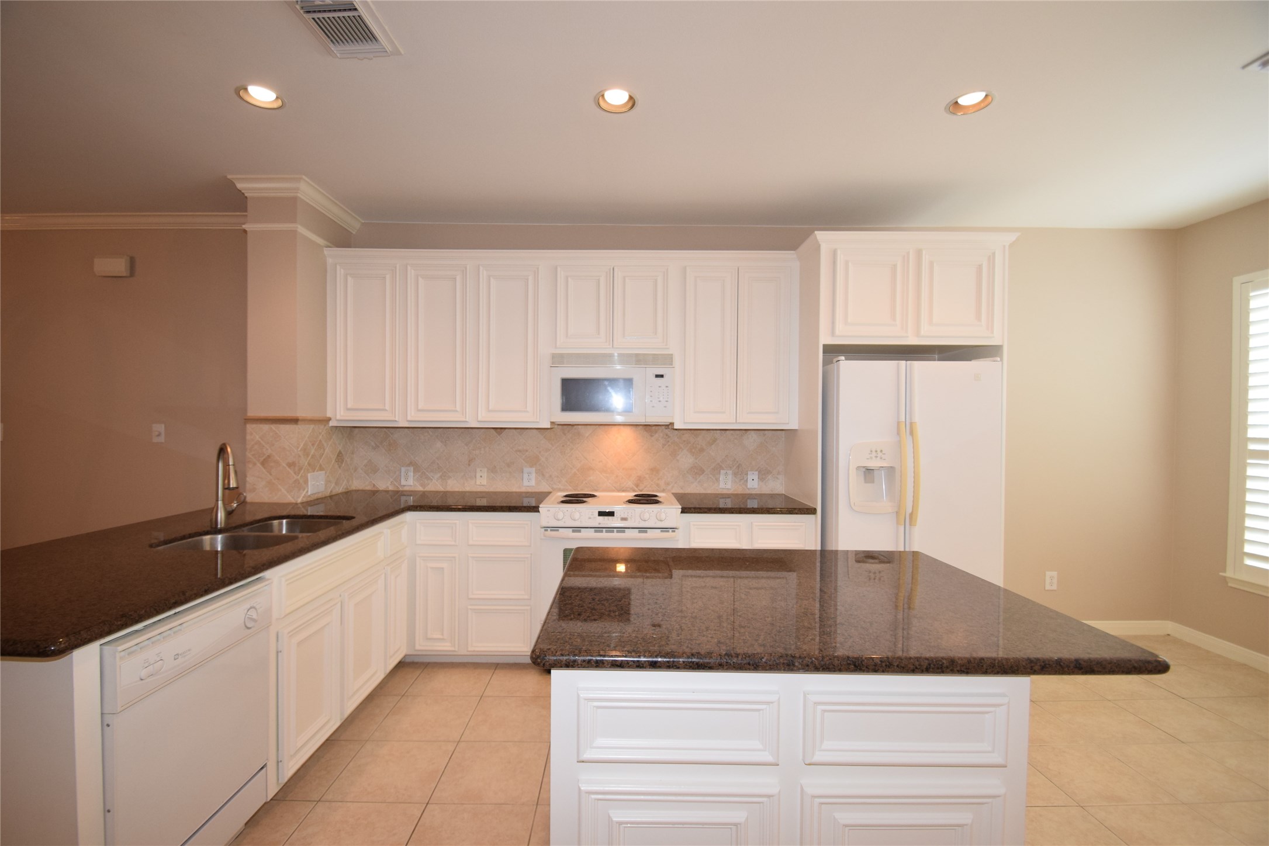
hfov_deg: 100.4
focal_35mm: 15
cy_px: 423
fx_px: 529
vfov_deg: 77.3
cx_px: 634
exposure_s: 1/100
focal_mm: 10
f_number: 5
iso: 800
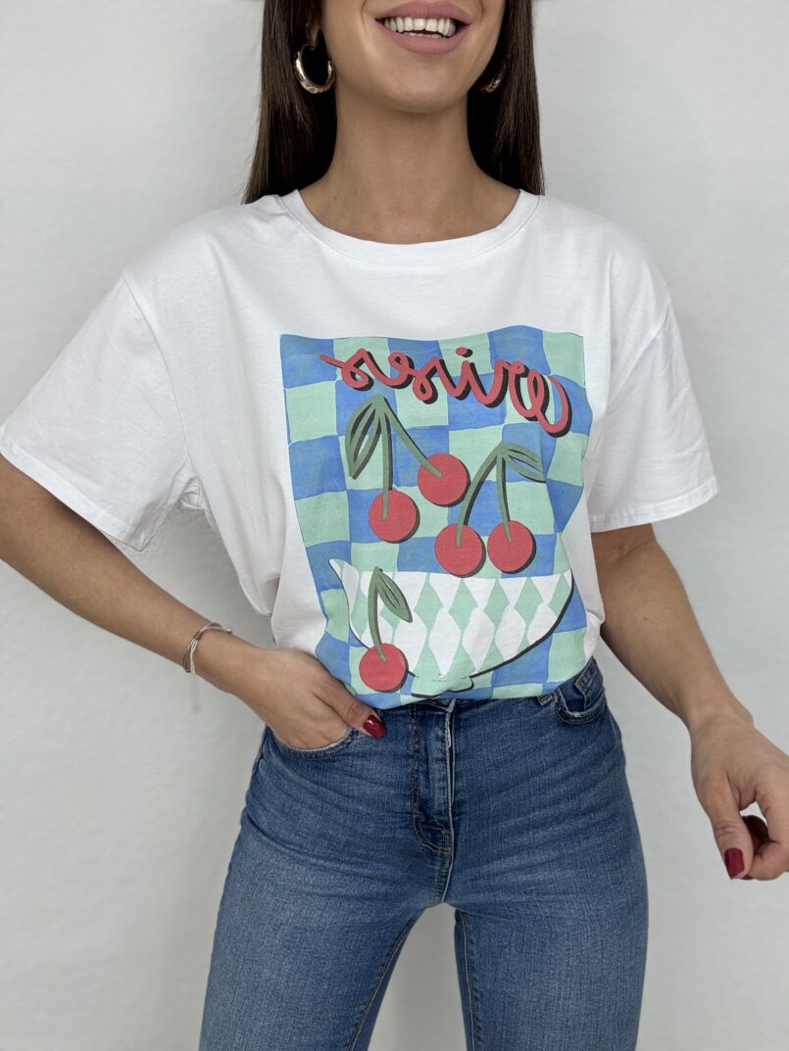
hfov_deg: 46.8
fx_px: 912
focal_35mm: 30
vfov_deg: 60.0
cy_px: 526
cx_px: 394
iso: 40
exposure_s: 1/100
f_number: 1.9
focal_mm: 2.69
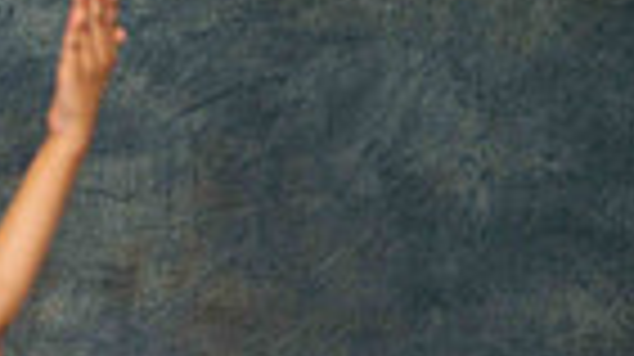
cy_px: 851
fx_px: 6365
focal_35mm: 379
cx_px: -588
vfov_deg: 3.2
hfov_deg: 5.6
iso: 320
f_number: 1.8
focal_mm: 85
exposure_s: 1/200
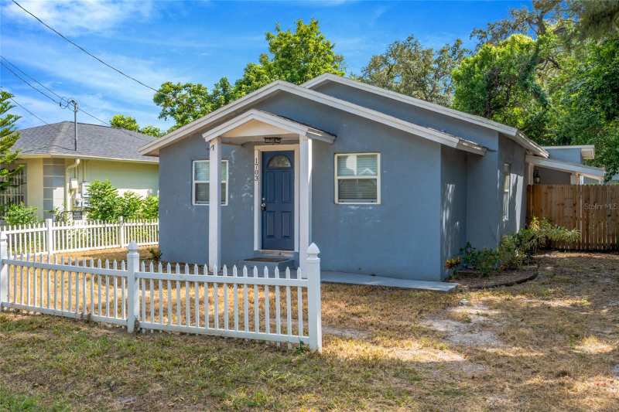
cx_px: 310
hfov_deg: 54.4
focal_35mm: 35
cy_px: 206
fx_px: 602
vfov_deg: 37.8
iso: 100
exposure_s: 1/30
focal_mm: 35
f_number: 16
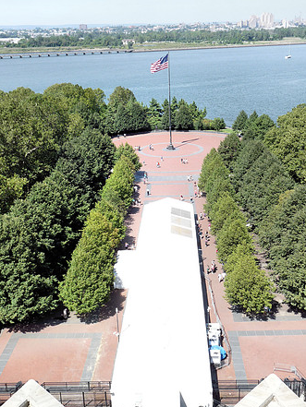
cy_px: 205
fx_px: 471
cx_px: 156
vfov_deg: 46.8
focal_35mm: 40
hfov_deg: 36.0
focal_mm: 6.9
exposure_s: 1/250
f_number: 5
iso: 100
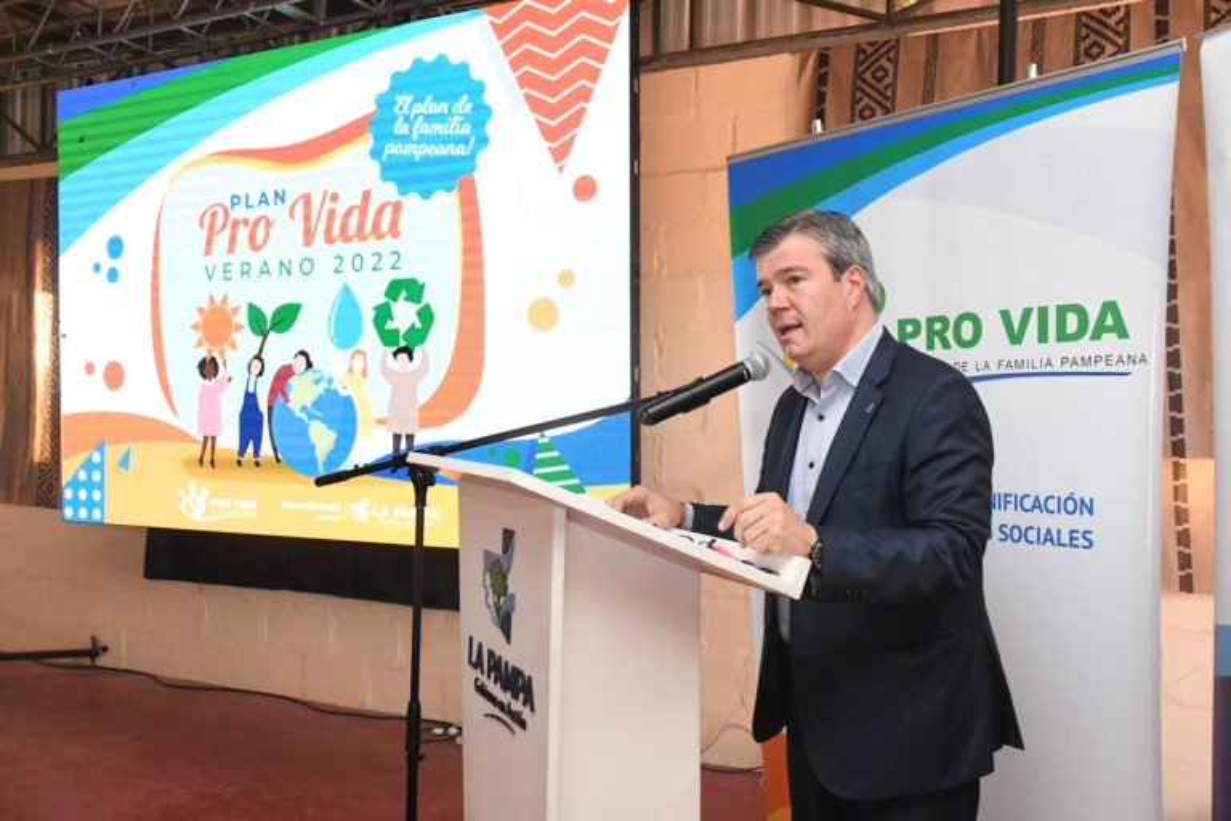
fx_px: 1180
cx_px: 616
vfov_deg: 38.4
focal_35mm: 34
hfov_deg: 55.1
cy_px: 410
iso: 3200
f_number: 7.1
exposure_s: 1/200
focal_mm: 23
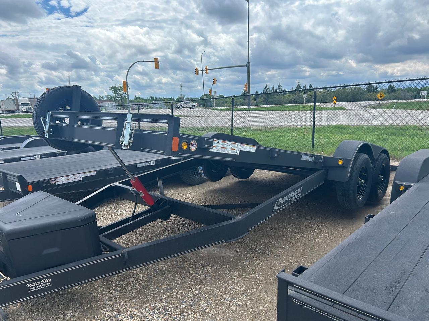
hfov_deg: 67.3
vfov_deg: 53.1
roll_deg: +1.8
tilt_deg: -9.7
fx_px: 322
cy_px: 160
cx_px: 214
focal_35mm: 26
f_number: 1.5
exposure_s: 1/3831
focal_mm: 5.7
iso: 50
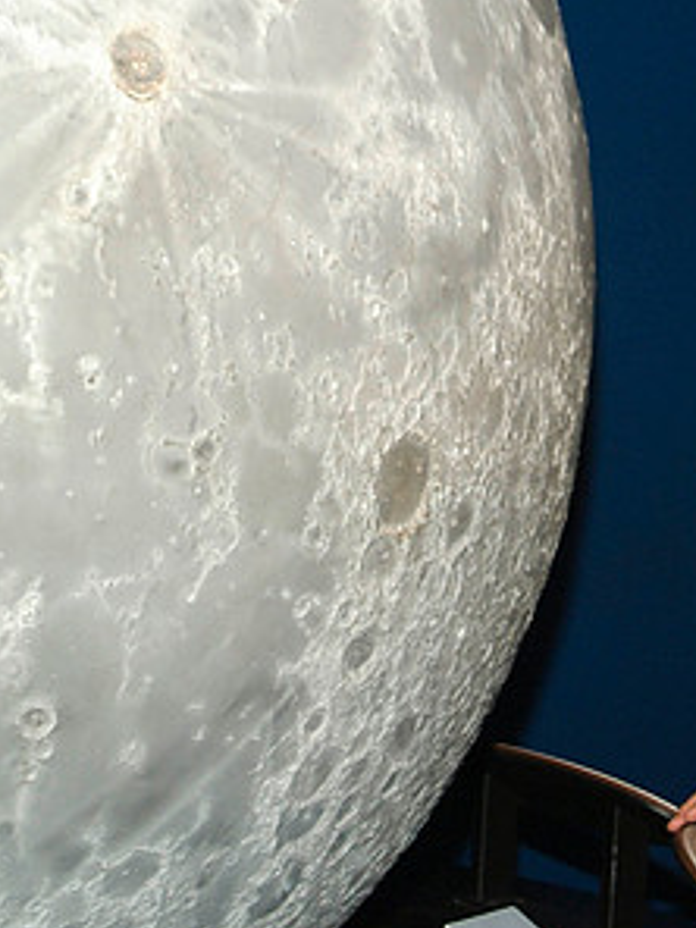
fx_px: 2681
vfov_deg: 19.6
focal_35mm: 100
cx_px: 850
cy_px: 403
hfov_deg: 14.3
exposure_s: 1/60
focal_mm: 35
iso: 800
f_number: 9.5
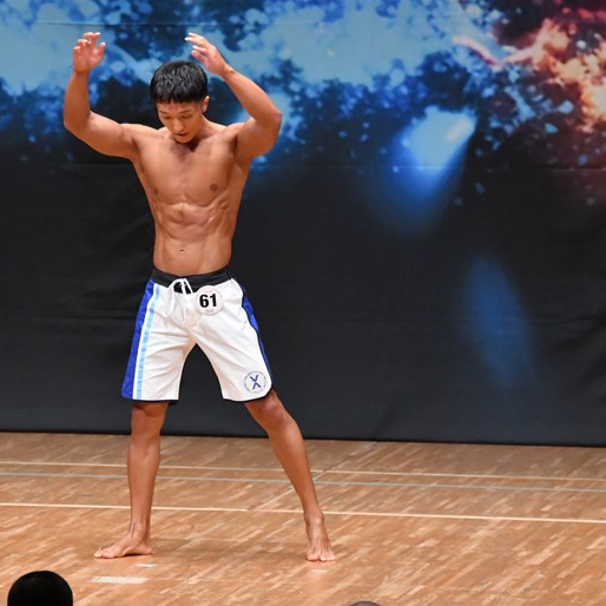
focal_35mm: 346
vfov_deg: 5.1
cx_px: 159
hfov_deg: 5.1
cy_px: 303
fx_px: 6853
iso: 8000
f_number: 5.6
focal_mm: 180
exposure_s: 1/400
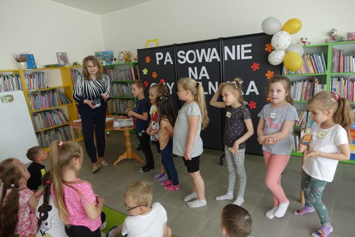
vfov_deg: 53.2
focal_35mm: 24
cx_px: 178
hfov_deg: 73.7
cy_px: 118
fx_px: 237
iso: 125
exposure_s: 1/100
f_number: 2.8
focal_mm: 8.8
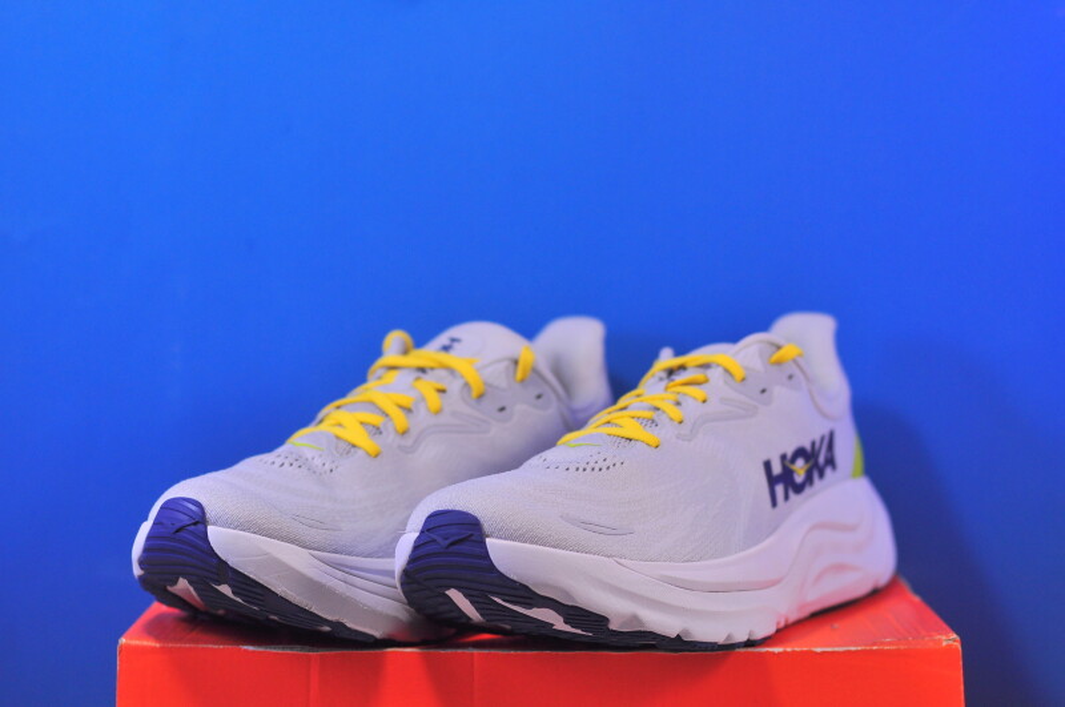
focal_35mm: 75
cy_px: 354
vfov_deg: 18.1
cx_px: 532
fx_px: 2216
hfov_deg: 27.0
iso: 250
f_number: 2.8
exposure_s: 1/320
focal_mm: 50
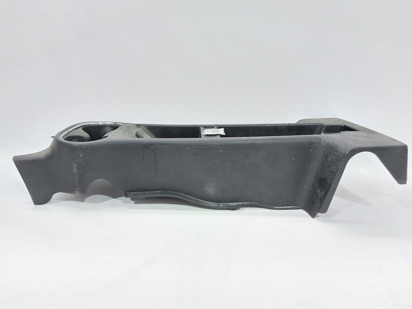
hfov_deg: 71.6
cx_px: 206
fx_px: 286
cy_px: 154
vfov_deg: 56.8
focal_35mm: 24
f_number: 1.8
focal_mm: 5.23
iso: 125
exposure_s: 1/50
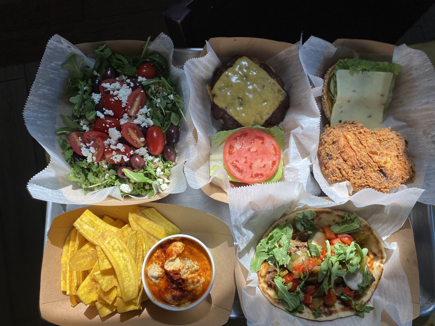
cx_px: 218
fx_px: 327
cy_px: 163
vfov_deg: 53.1
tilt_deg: -82.1
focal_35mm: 26
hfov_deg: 67.3
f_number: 1.8
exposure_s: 1/582
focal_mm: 4.25
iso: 32
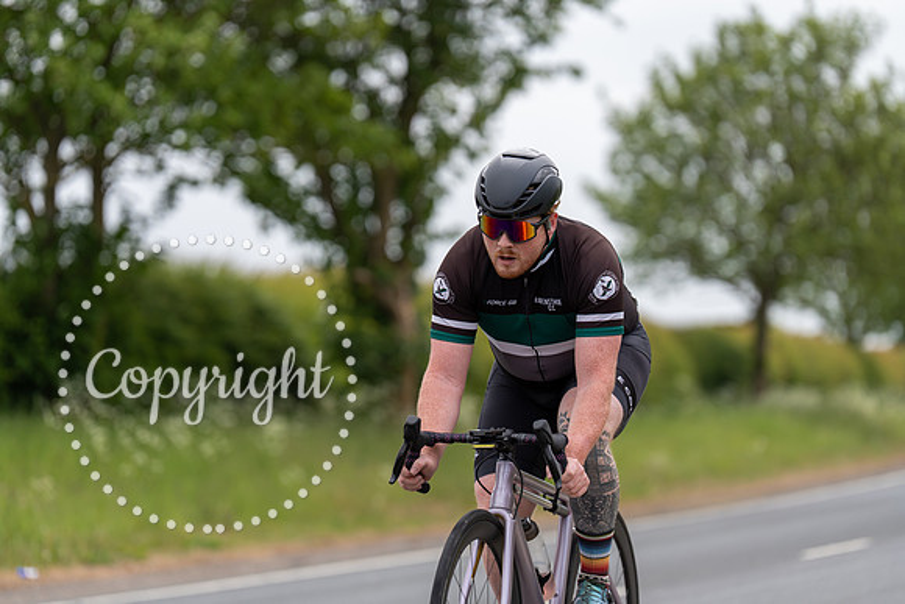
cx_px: 452
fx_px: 3922
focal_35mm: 156
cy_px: 302
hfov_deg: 13.2
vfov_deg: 8.8
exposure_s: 1/1250
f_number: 3.2
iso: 160
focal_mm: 156
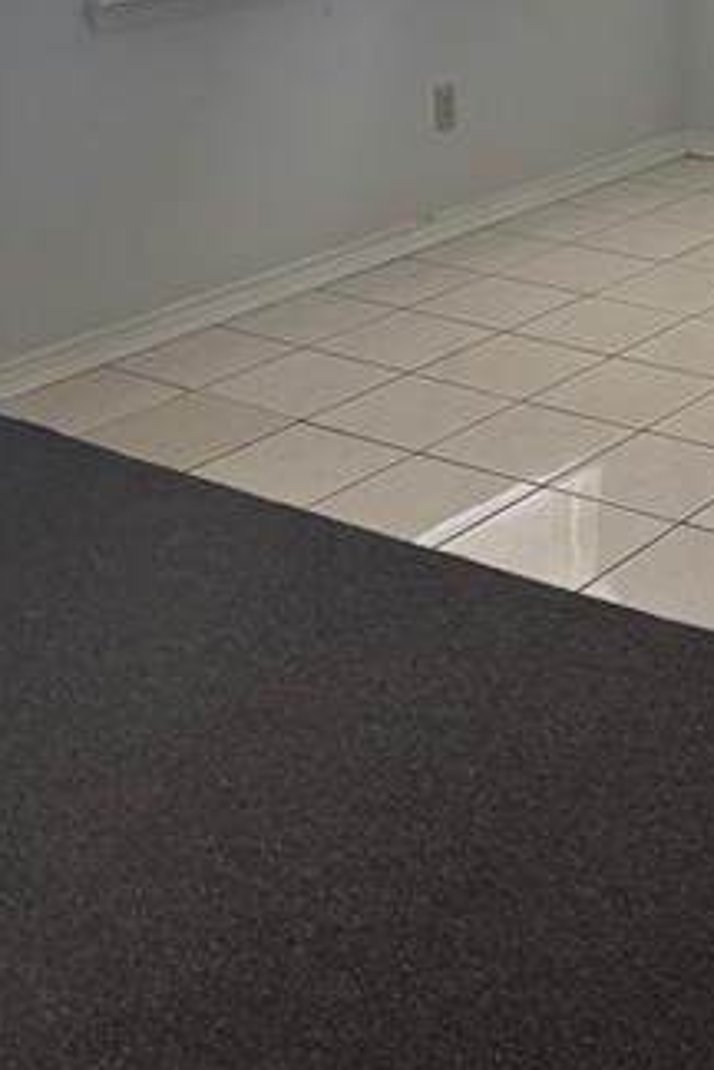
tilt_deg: -10.3
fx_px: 1904
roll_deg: +0.4
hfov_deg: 20.3
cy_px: 69
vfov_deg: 29.8
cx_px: 787
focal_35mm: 64
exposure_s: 1/60
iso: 250
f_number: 1.6
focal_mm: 5.96
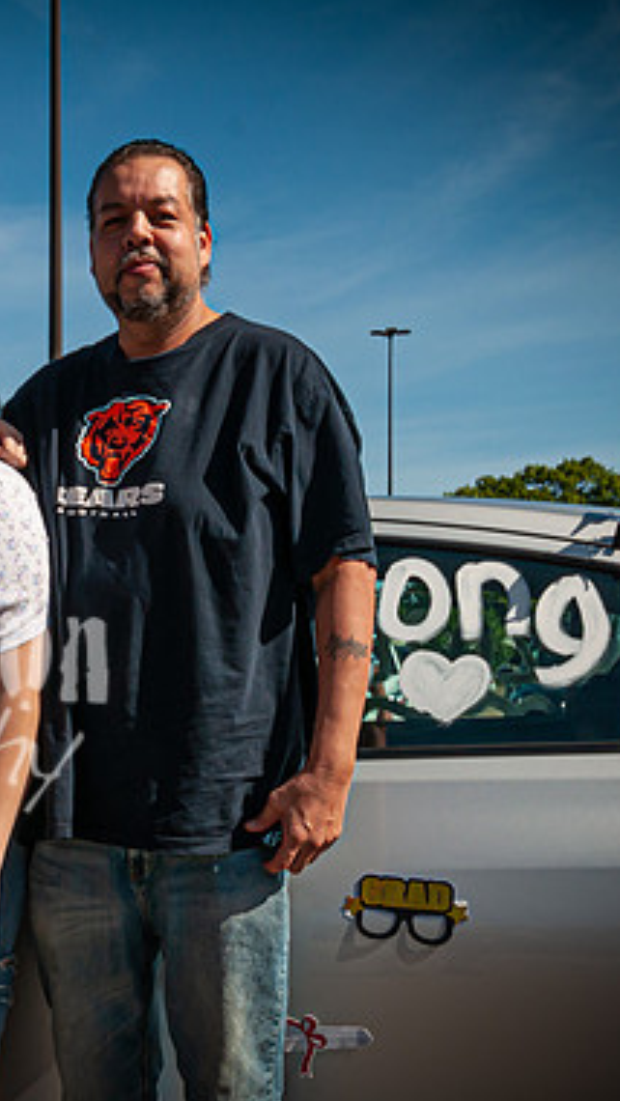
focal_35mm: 62
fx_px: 1810
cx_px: -78
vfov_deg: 33.8
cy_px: 625
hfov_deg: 18.6
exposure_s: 1/400
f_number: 10
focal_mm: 22
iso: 200
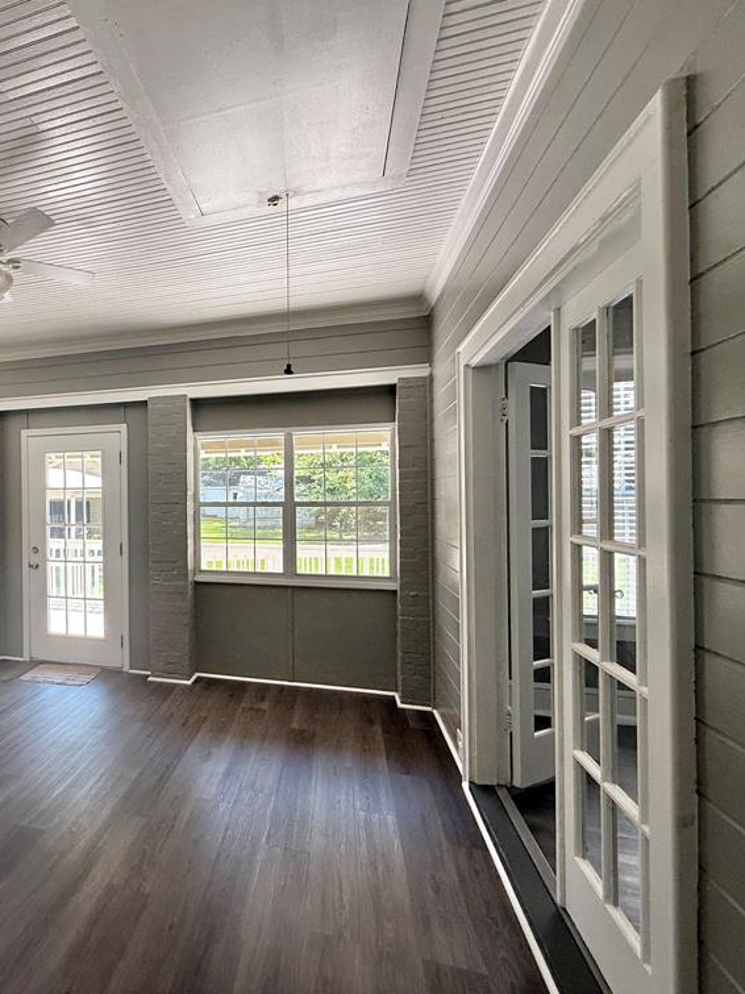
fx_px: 545
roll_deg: +0.5
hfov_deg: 62.9
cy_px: 492
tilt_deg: +0.3
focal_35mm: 19
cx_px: 151
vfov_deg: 84.7
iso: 50
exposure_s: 1/110
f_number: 2.2
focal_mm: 2.22
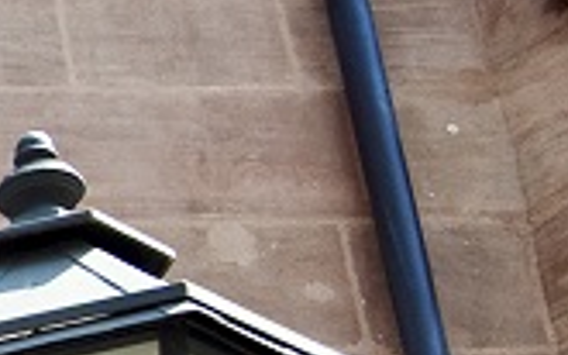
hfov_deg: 7.6
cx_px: -1191
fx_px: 3714
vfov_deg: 5.4
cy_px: -41
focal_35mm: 240
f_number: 4.5
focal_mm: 38
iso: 400
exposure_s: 1/1600
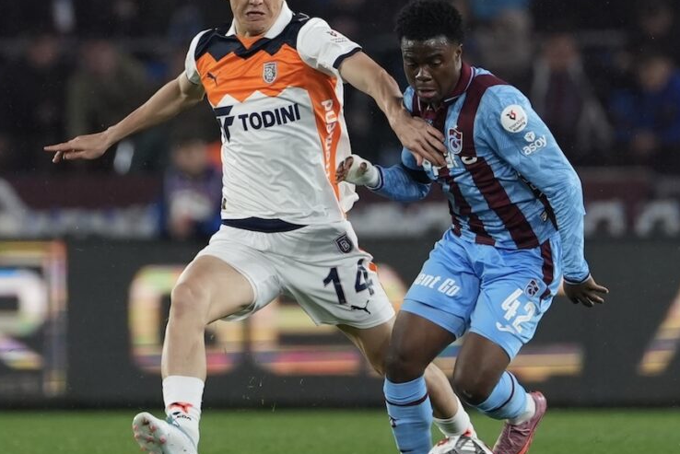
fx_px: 11793
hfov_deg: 3.3
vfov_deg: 2.2
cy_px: 206
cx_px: 359
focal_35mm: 624
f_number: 2.8
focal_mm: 300
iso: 1250
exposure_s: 1/1600
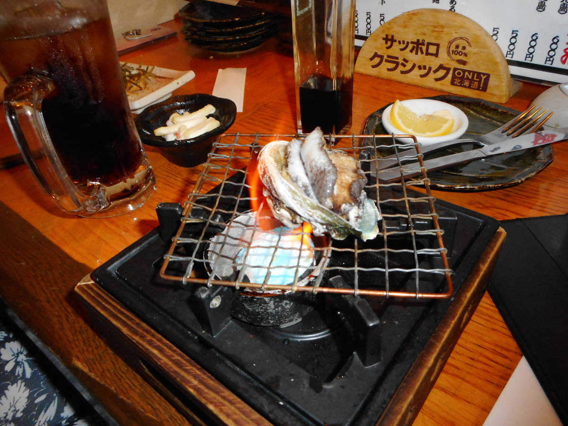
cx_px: 284
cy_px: 213
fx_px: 410
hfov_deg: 69.4
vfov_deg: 54.9
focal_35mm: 25
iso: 400
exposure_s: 1/25
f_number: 3.7
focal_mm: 4.5
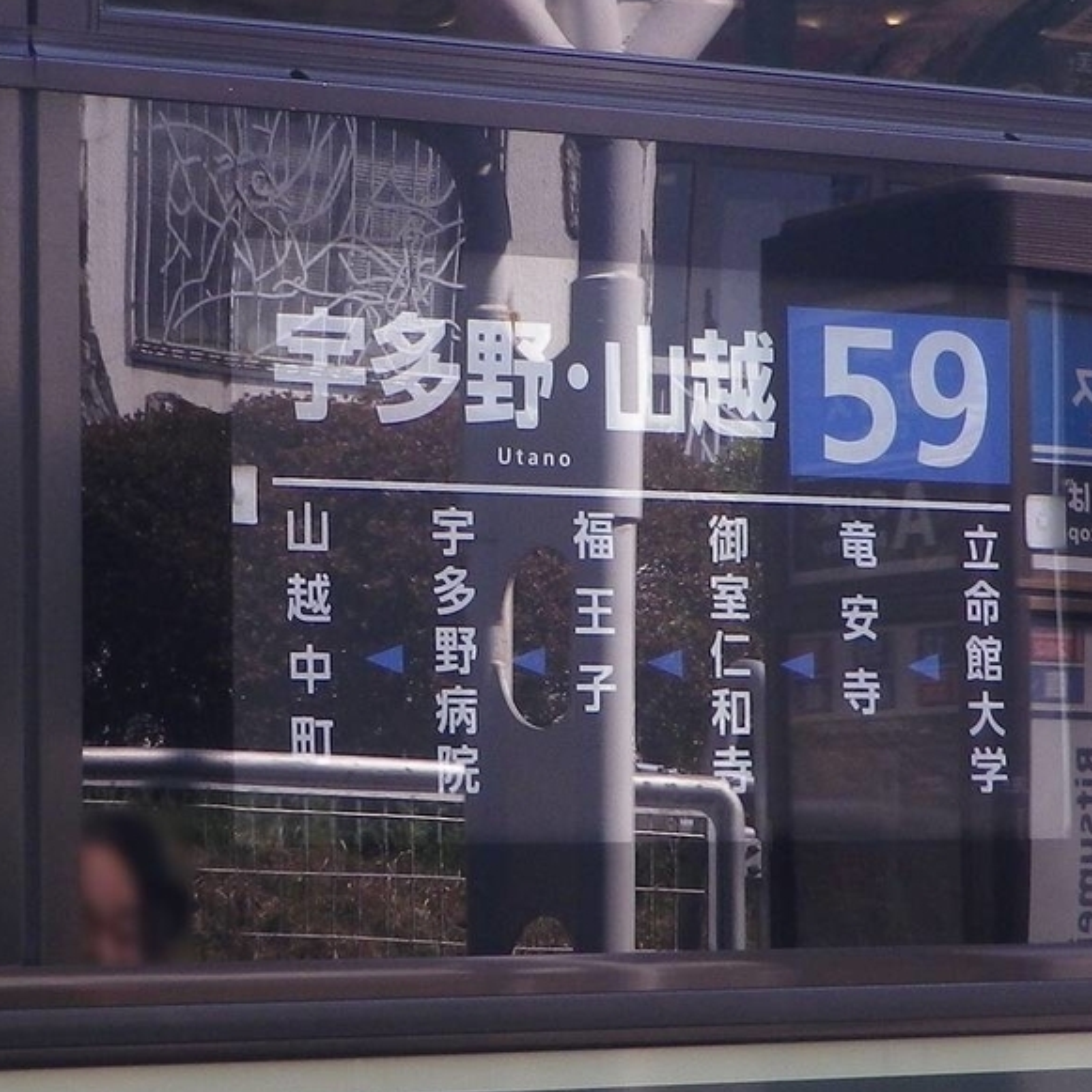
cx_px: 724
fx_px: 1999
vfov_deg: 30.6
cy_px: 558
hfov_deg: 30.3
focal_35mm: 56
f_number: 4.2
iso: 80
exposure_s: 1/125
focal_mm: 8.2
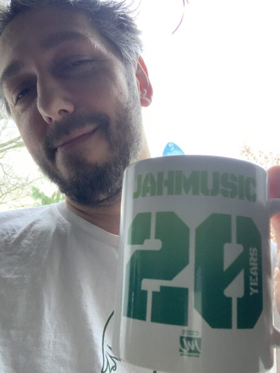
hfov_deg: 44.2
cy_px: 186
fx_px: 345
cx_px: 140
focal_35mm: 32
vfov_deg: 56.8
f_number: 2.2
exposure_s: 1/40
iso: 320
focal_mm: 2.87
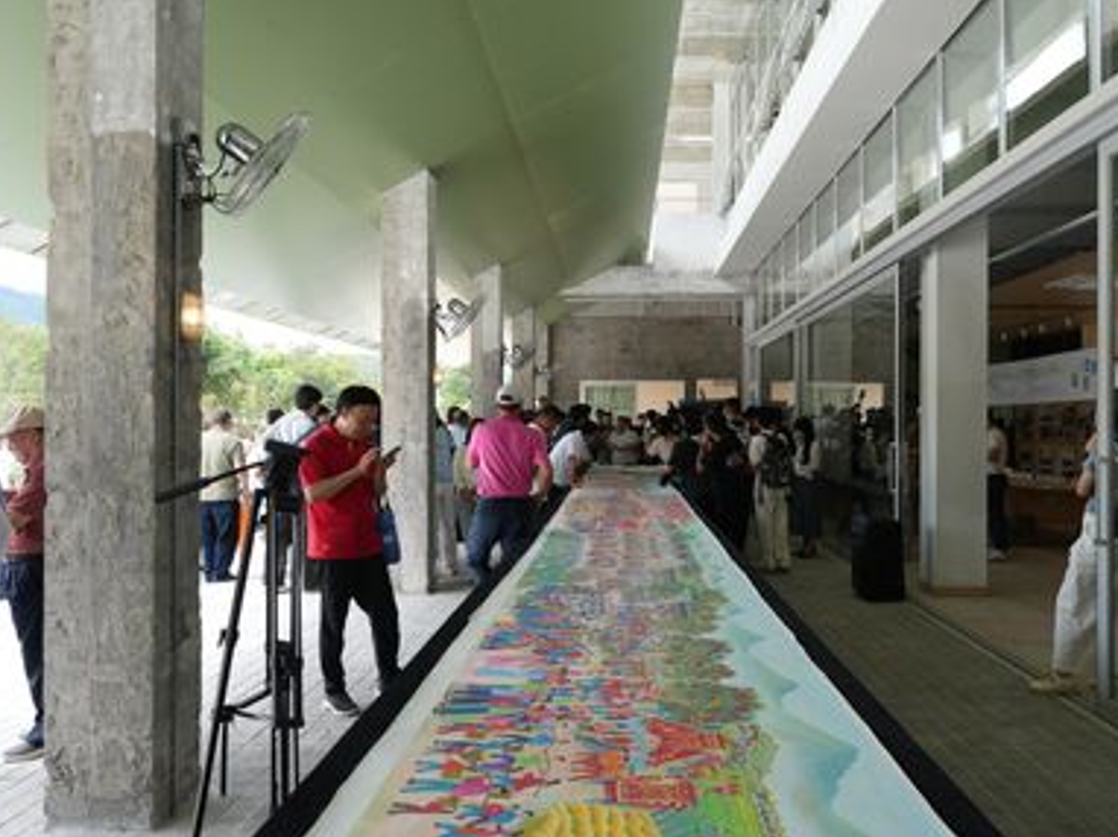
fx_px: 1001
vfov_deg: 45.4
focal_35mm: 31
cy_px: 426
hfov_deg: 58.3
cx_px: 606
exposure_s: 1/50
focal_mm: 28
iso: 320
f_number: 8
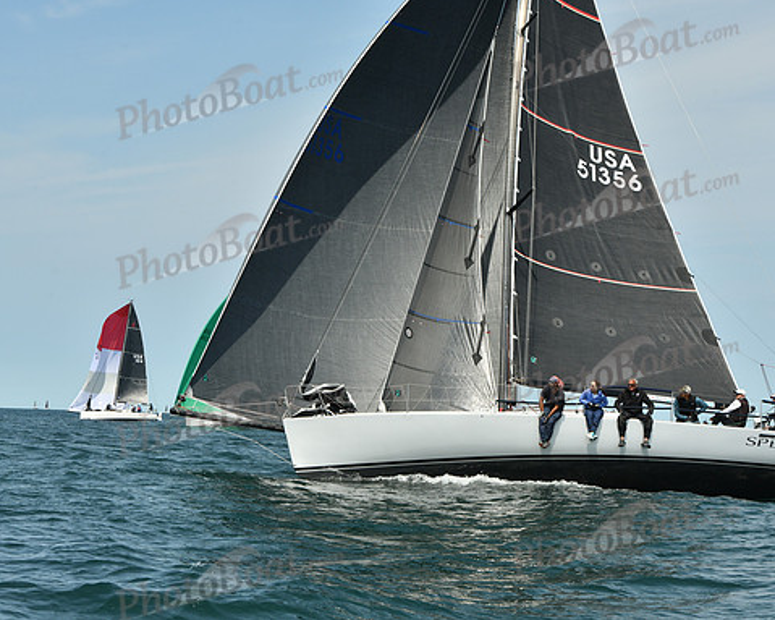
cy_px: 308
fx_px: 2087
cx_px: 429
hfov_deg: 21.0
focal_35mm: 91
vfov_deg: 16.9
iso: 320
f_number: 10
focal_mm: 80
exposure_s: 1/1000
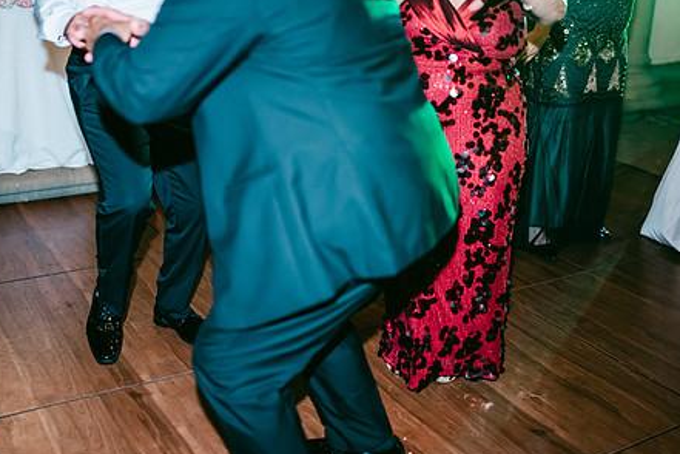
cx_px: 325
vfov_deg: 29.2
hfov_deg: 42.7
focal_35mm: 46
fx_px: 869
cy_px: 266
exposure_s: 1/125
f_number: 1.2
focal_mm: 35
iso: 1600
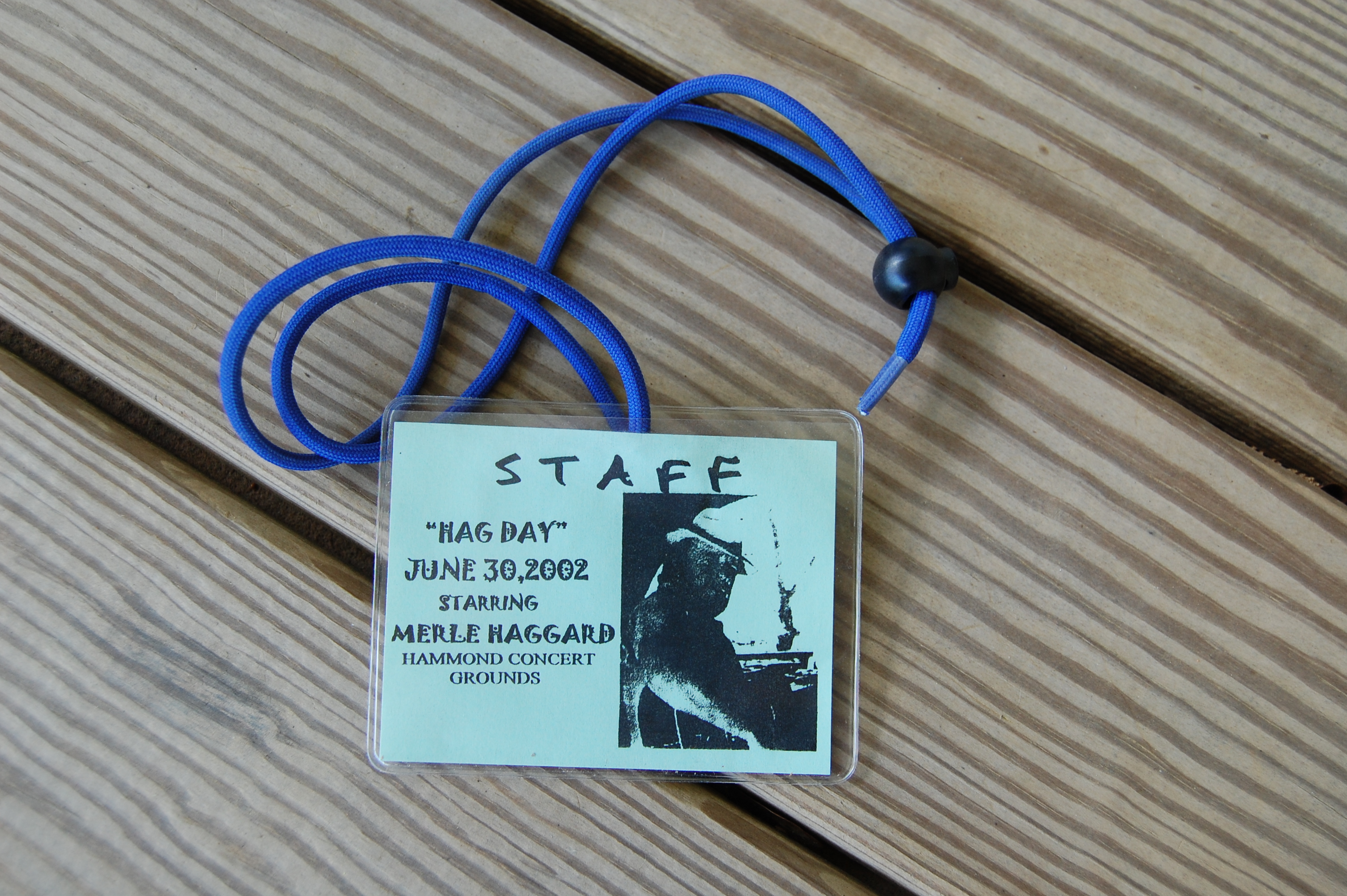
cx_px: 674
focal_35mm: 39
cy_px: 448
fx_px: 1458
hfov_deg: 49.6
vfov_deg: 34.1
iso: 400
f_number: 5.6
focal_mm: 26
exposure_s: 1/125
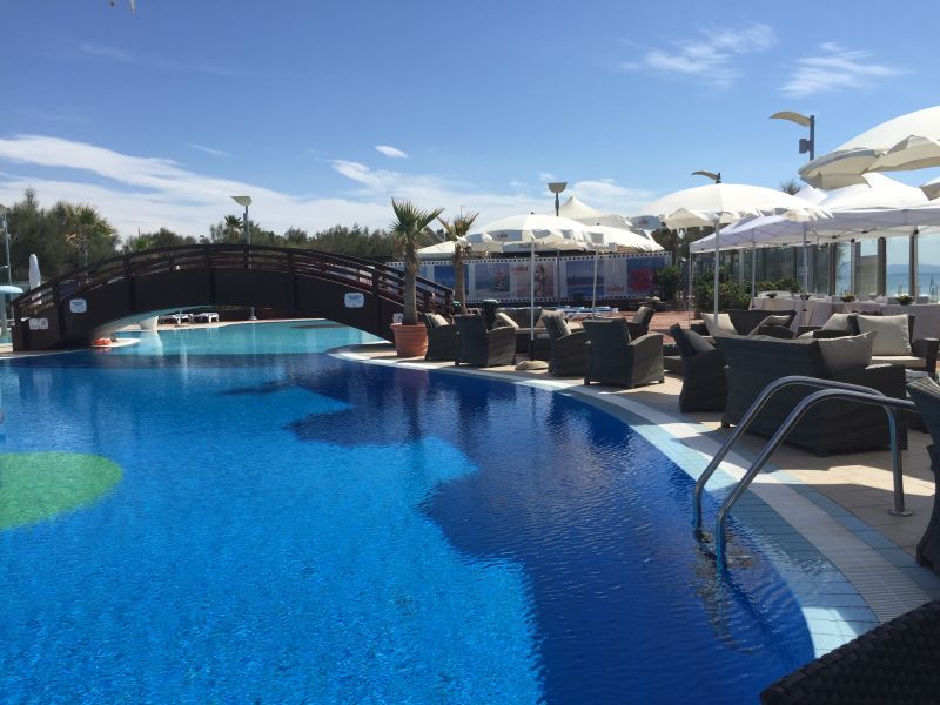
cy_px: 352
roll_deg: +1.4
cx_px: 470
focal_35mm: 29
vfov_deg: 48.2
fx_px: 787
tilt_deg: -4.5
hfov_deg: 61.7
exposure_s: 1/2825
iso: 32
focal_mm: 4.15
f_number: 2.2
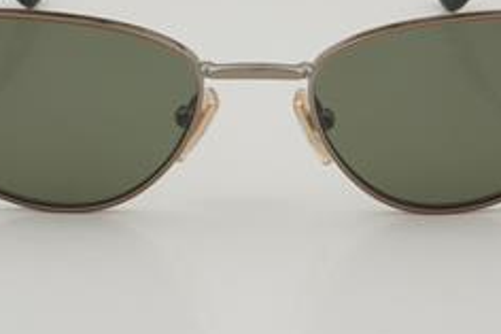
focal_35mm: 140
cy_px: 68
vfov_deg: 9.8
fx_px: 1945
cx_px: 255
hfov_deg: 14.7
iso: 100
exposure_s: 1/3
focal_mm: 55
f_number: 32
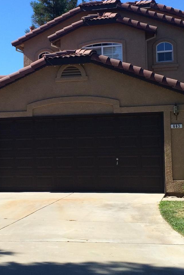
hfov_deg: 21.8
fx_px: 475
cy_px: 123
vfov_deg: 32.4
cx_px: 55
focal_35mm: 62
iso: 32
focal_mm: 4.15
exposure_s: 1/1244
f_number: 2.2
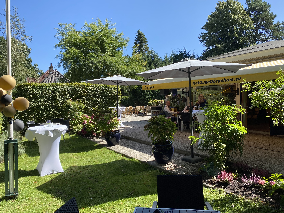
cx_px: 141
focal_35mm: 27
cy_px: 110
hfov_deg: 65.3
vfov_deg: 51.3
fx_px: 222
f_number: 1.8
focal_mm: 4.25
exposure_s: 1/1124
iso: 32
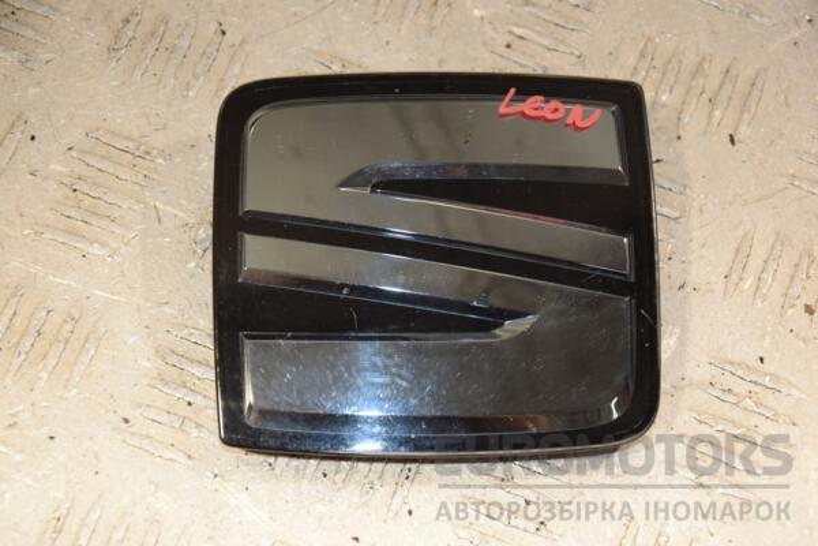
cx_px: 409
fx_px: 2386
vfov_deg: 13.0
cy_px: 273
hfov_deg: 19.5
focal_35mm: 105
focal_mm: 70
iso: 800
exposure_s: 1/200
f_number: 5.3
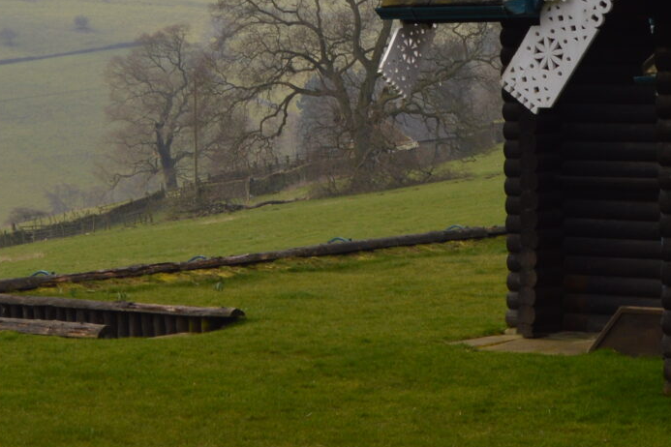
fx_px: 2684
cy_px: -147
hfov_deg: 14.2
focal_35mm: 144
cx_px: 219
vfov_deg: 9.4
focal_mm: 26
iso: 100
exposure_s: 1/200
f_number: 8
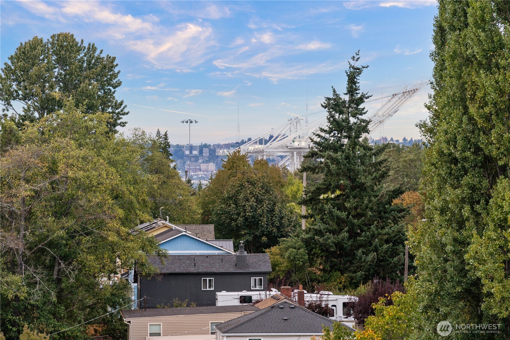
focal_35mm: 200
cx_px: 255
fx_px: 2833
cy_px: 170
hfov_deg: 10.3
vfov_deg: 6.9
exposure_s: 1/40
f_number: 10
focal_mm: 200
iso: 640
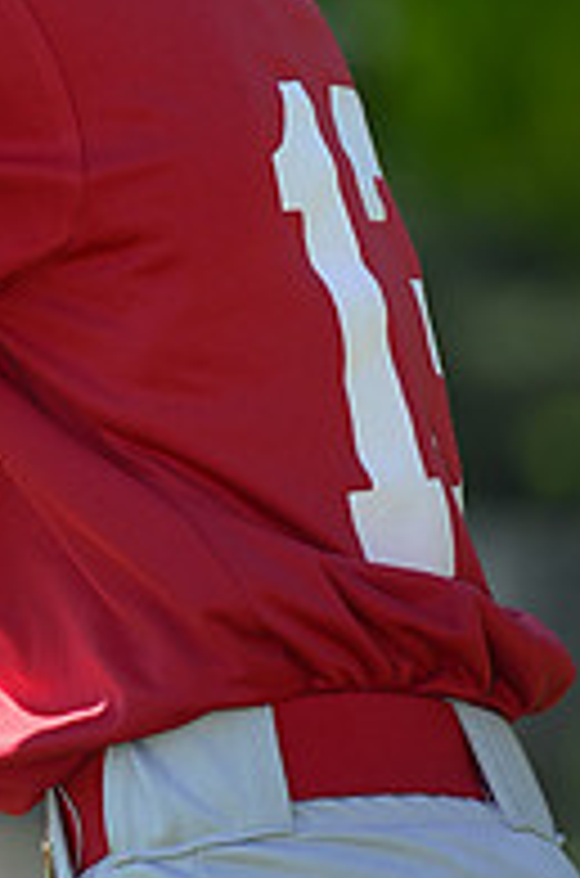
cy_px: -333
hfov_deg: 2.3
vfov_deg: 3.5
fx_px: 14480
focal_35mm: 596
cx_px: -218
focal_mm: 200
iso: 200
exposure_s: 1/500
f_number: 5.6
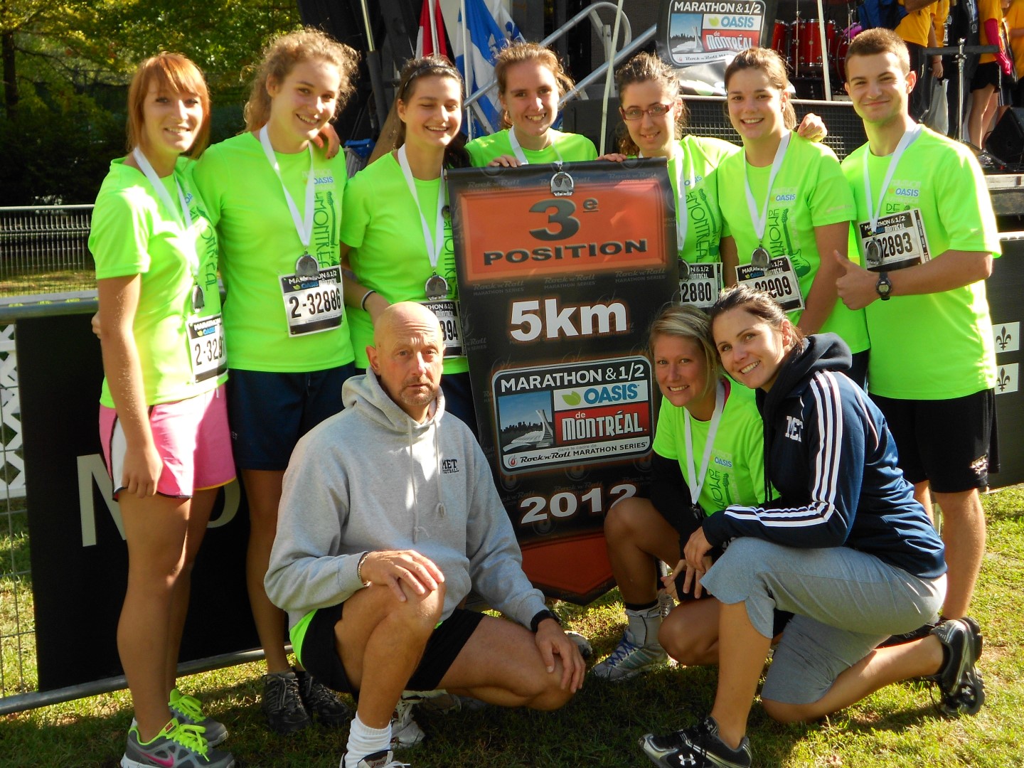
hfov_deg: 38.9
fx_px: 1450
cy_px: 384
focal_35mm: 49
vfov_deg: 29.7
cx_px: 512
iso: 80
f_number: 4.5
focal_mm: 8.8
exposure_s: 1/200
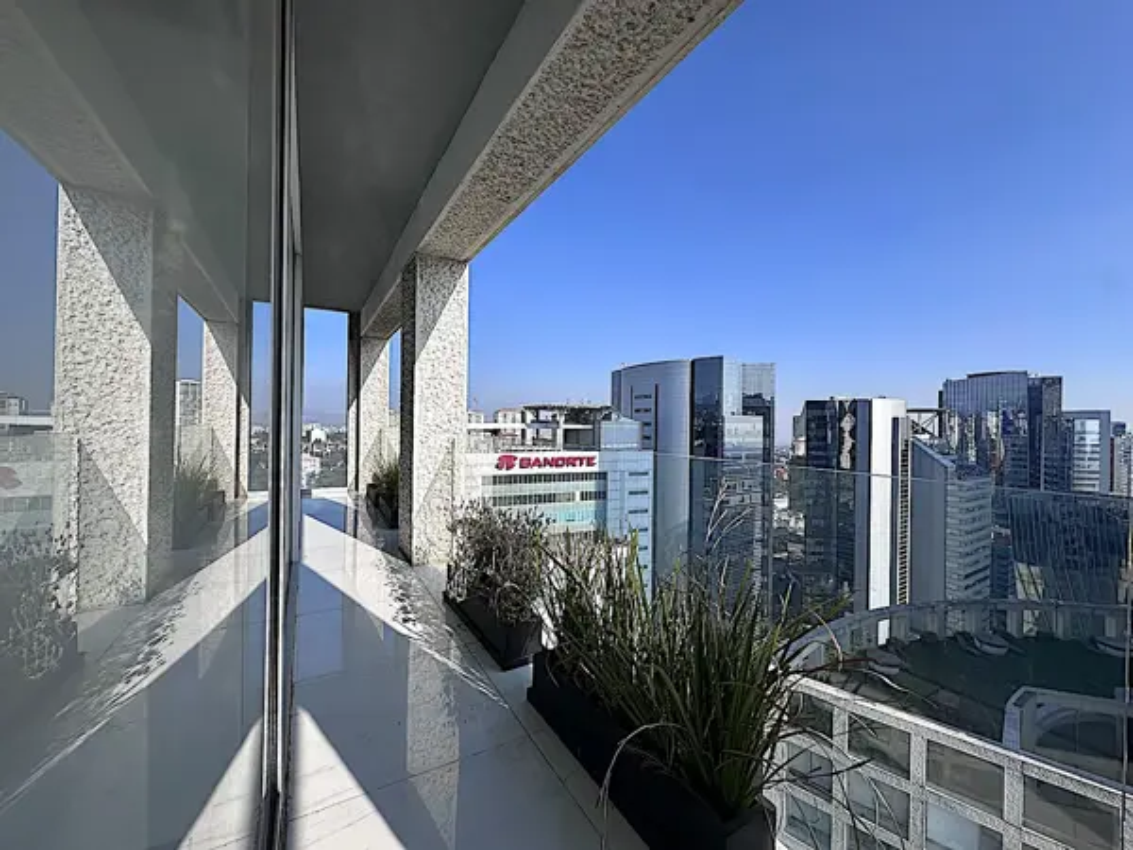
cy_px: 425
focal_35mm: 14
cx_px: 566
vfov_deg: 85.7
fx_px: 458
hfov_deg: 102.1
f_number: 2.2
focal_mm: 2.22
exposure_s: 1/2882
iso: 50
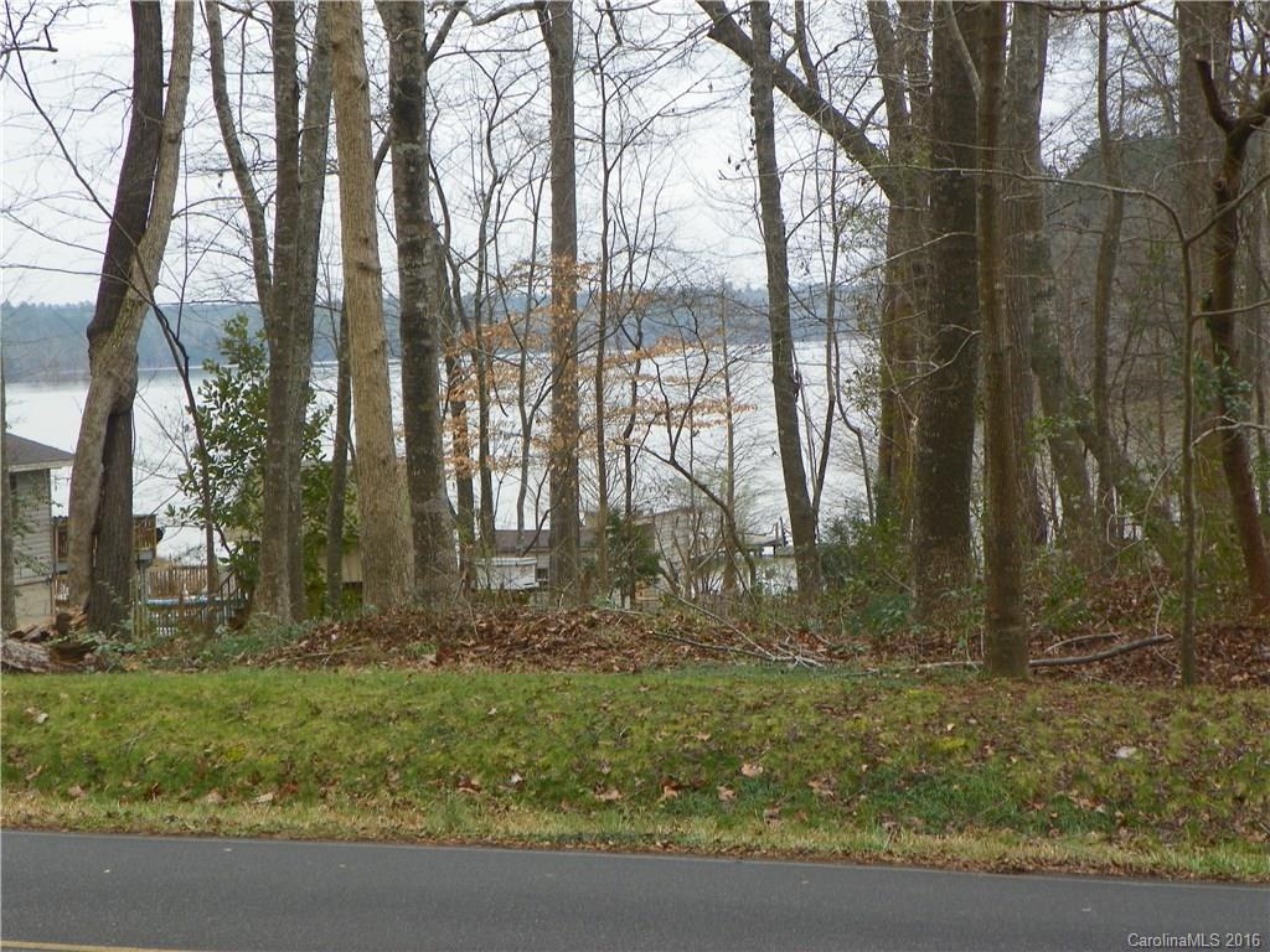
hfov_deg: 22.5
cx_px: 635
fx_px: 3192
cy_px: 476
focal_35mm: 87
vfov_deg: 17.0
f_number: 4
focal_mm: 15.5
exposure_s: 1/100
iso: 64
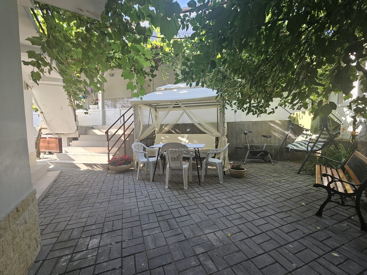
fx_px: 138
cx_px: 184
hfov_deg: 106.2
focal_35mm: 13
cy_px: 138
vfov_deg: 89.9
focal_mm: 2.2
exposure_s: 1/128
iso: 50
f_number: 2.2
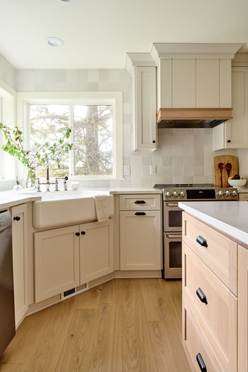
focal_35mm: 22
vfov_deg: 78.6
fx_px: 227
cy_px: 186
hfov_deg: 57.2
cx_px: 124
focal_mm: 22
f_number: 11
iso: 100
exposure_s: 1/1.3
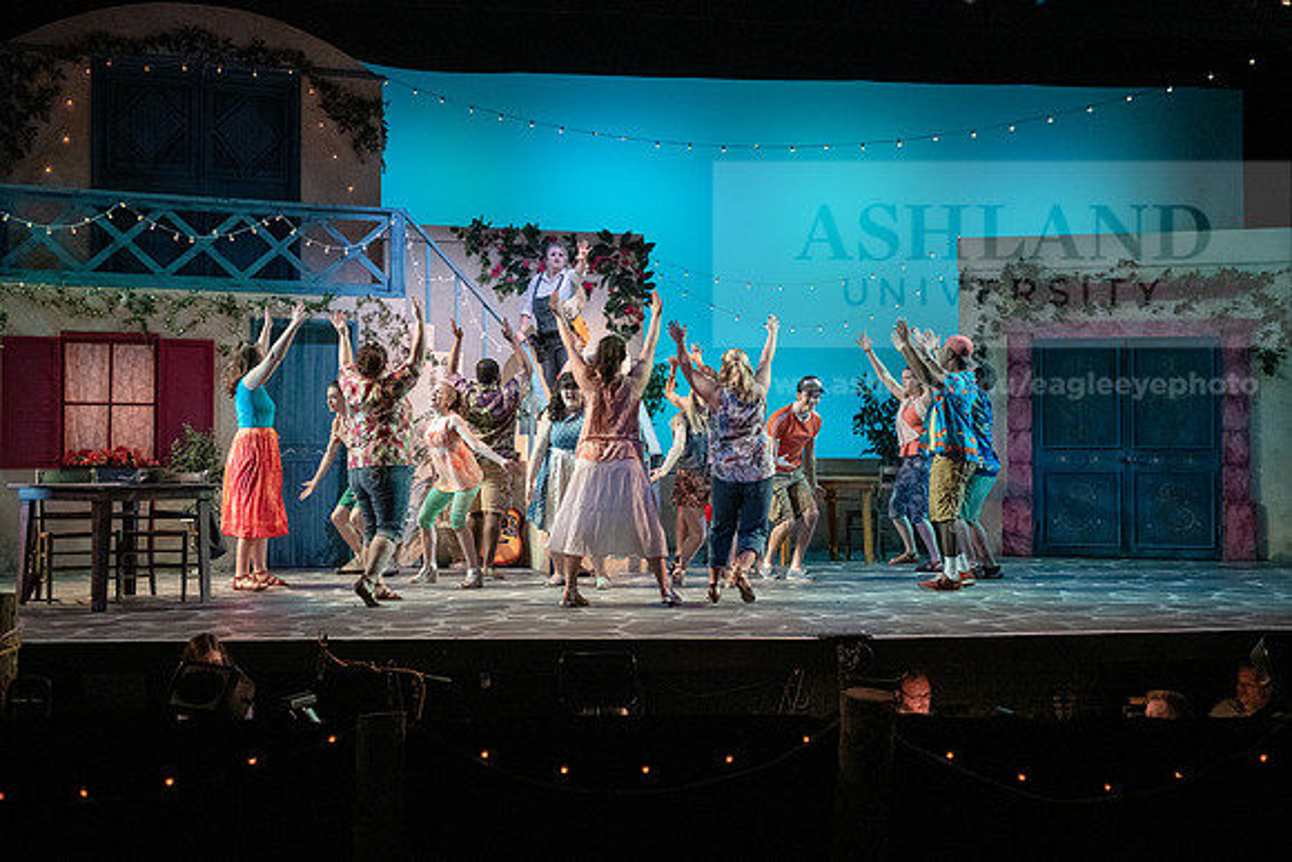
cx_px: 646
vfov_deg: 29.9
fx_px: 1615
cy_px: 431
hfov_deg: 43.6
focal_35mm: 45
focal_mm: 45
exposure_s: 1/400
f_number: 3.2
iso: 4000
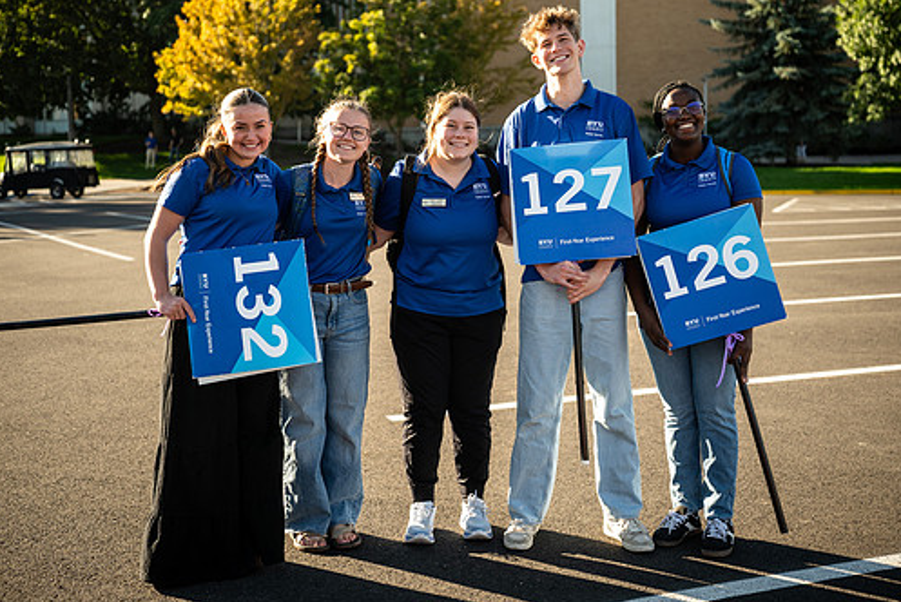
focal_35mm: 49
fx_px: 1227
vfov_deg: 27.5
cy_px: 260
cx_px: 473
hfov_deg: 40.3
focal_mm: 42
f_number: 2.8
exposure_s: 1/500
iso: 100
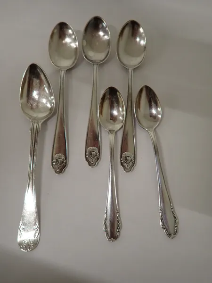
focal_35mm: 19
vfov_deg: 84.7
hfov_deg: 68.7
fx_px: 155
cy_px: 142
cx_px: 106
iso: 200
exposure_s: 1/100
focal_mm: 3.33
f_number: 2
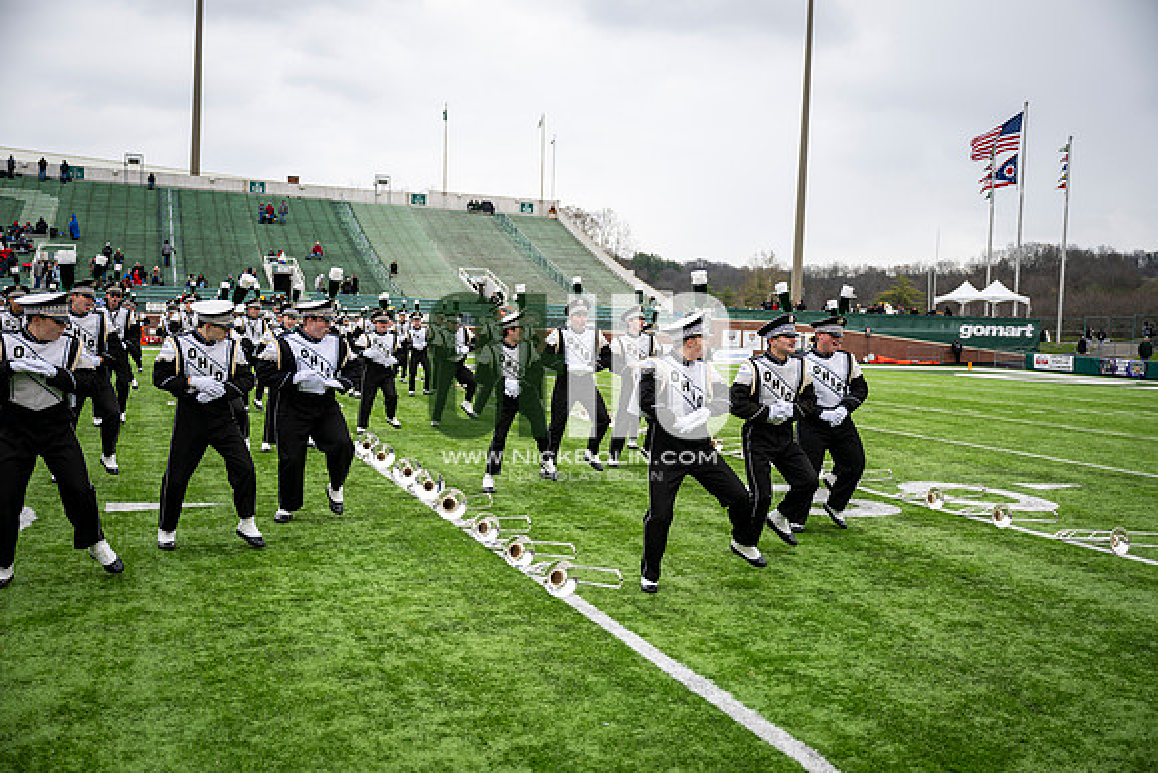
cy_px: 386
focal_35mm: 34
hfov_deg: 55.1
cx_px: 579
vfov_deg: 38.4
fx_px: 1110
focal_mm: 34.5
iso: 100
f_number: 2.8
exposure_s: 1/500
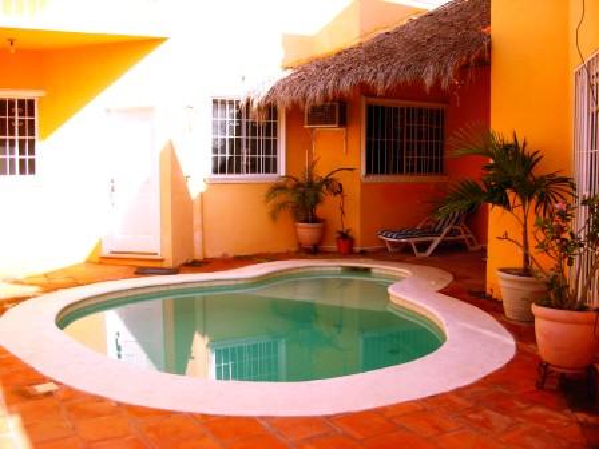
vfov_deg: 37.7
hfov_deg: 49.0
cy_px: 224
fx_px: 658
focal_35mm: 38
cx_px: 300
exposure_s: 1/745
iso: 79
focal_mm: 6.3
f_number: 2.9
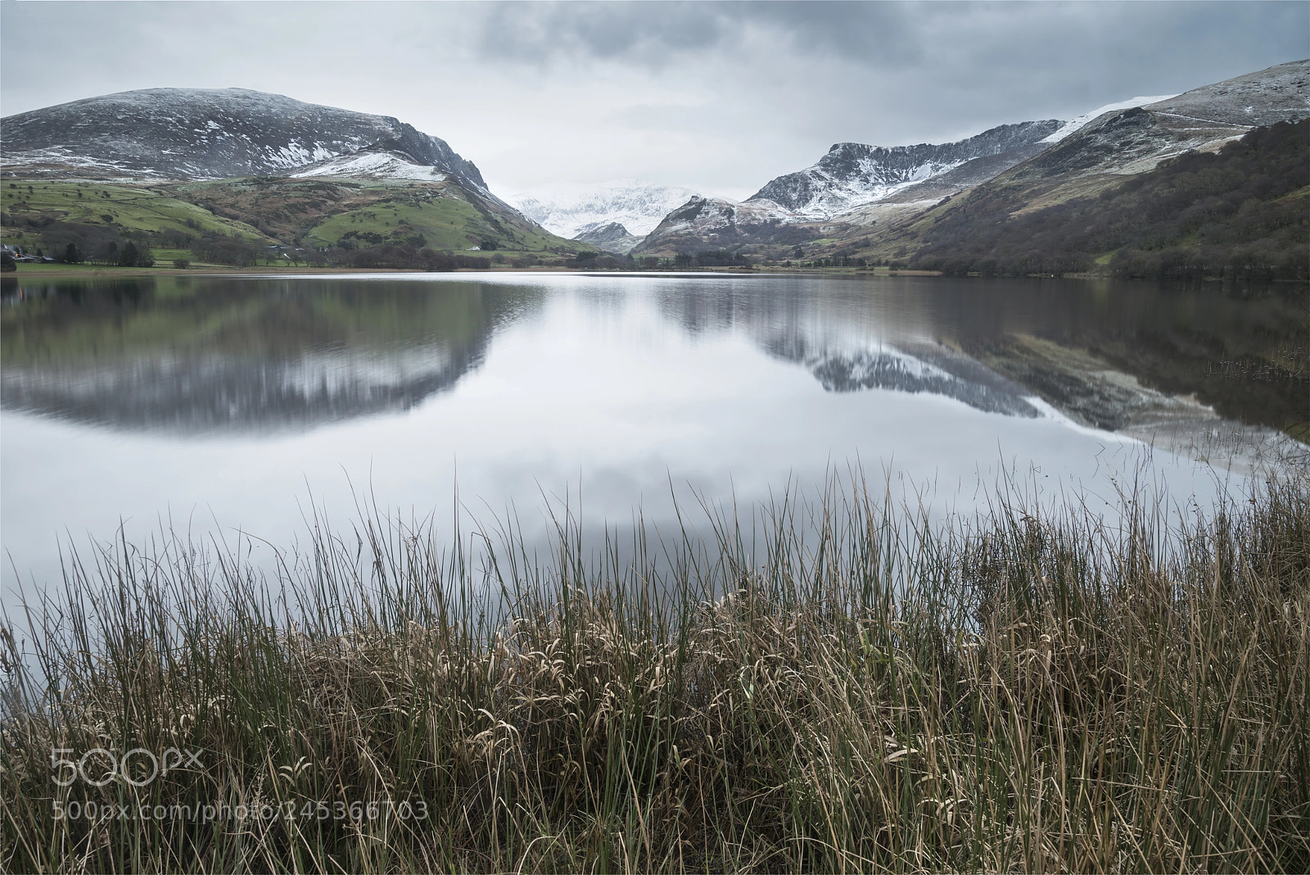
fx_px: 874
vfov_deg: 53.2
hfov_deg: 73.7
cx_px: 655
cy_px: 438
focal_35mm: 24
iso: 200
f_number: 16
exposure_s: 4
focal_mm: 24
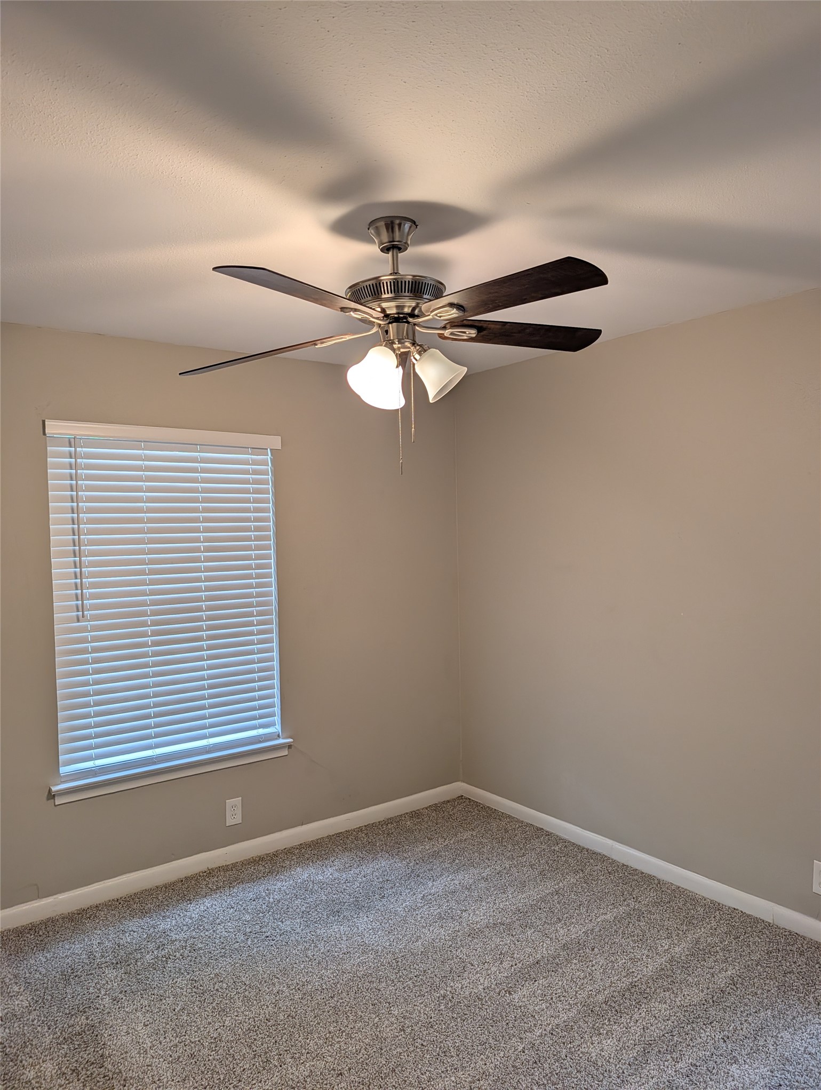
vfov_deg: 71.5
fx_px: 757
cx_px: 410
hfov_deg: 57.0
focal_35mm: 24
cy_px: 545
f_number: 1.68
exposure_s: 1/120
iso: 87
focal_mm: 6.9
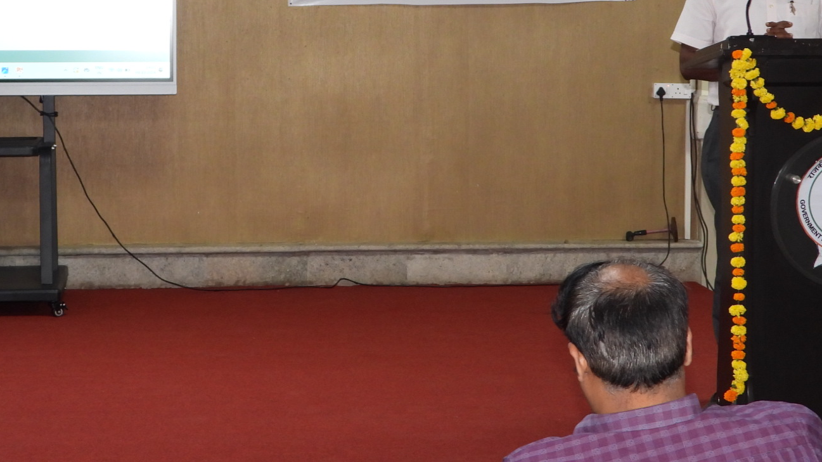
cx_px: 318
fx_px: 1831
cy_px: 79
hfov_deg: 25.2
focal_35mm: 84
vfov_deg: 14.3
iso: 200
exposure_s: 1/30
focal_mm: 7.9
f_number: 3.2
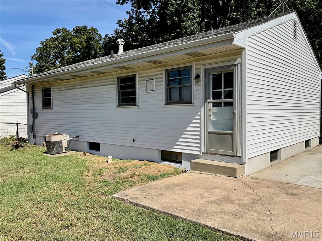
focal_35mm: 29
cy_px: 120
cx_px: 161
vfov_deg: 48.2
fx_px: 270
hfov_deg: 61.7
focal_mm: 3
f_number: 1.8
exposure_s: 1/3125
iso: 25
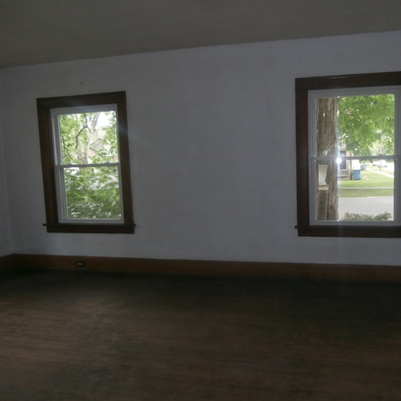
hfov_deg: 55.1
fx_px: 380
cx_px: 247
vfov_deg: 55.6
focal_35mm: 29
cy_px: 200
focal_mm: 4.2
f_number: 3
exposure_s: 1/30
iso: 100
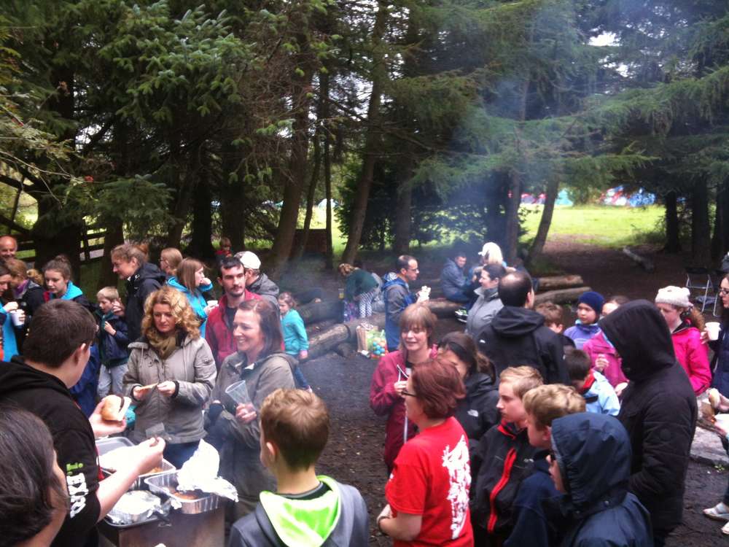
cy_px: 274
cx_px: 364
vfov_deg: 40.7
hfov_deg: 52.6
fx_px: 737
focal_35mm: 35
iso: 80
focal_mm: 3.85
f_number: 2.8
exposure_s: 1/60
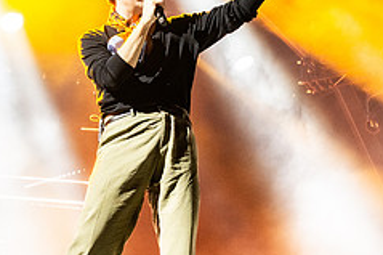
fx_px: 978
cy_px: 101
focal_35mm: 92
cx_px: 138
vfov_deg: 14.8
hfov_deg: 22.1
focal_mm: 35
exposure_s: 1/200
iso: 4000
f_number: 3.5
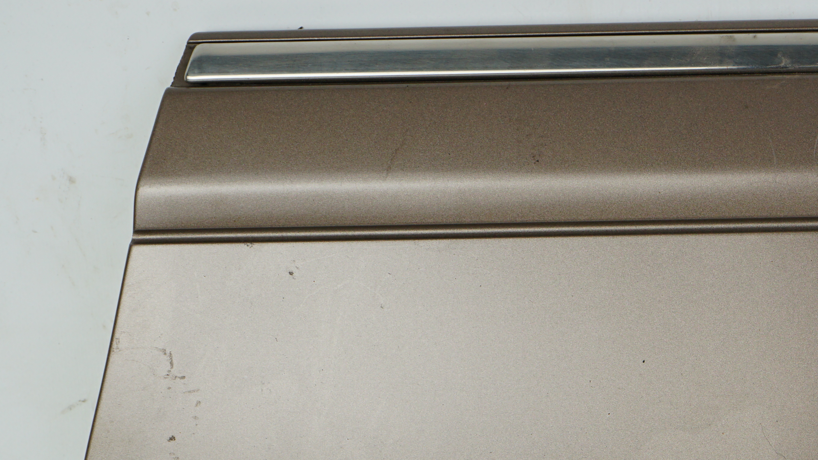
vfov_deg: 10.4
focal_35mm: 116
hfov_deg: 18.1
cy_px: 356
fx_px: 2516
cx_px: 749
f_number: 8
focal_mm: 50
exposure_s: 1/160
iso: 200
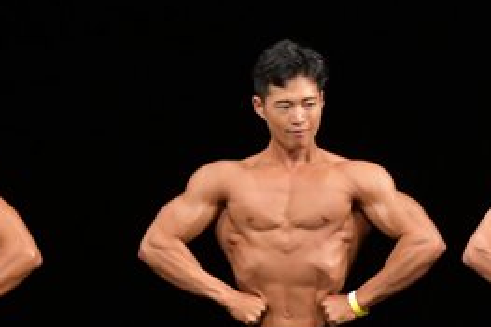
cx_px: 365
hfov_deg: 3.1
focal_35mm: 662
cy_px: 353
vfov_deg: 2.1
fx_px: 9023
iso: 3200
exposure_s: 1/400
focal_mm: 150
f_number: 5.6
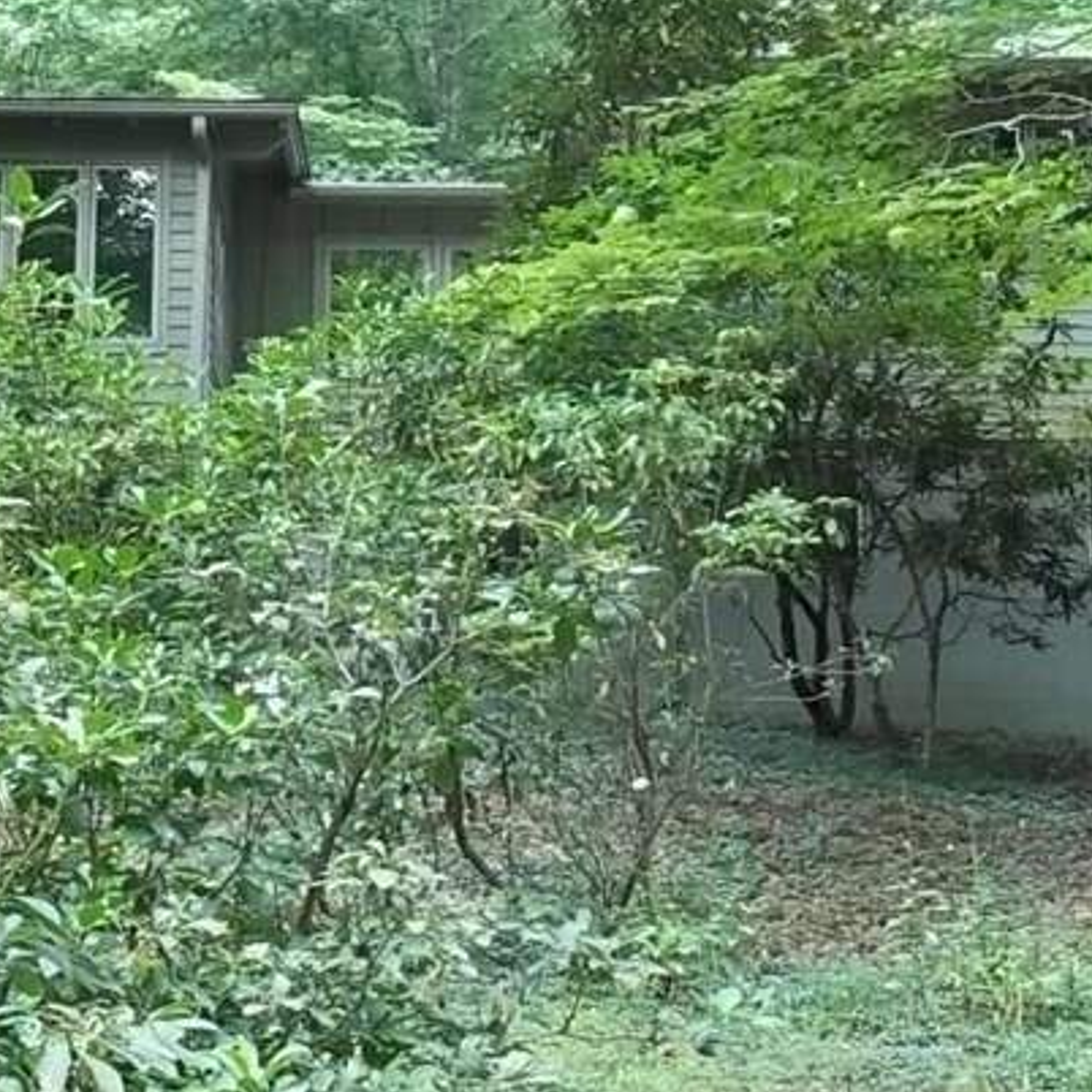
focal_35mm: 81
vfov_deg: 21.3
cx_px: 486
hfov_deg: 21.4
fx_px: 2891
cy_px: 334
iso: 160
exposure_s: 1/40
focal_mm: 6.5
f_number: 3.1
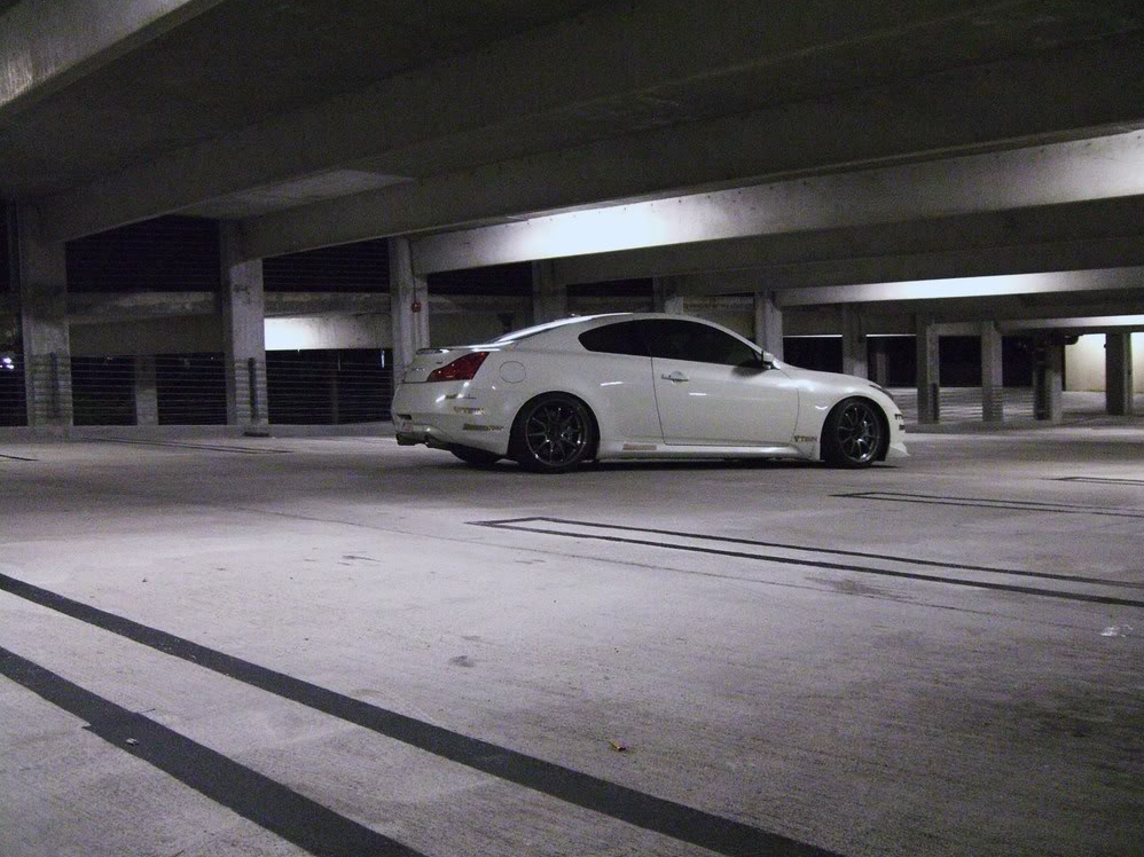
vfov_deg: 36.8
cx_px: 578
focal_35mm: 39
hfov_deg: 47.9
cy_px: 425
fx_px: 1289
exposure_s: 1/40
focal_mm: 6.2
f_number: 2.7
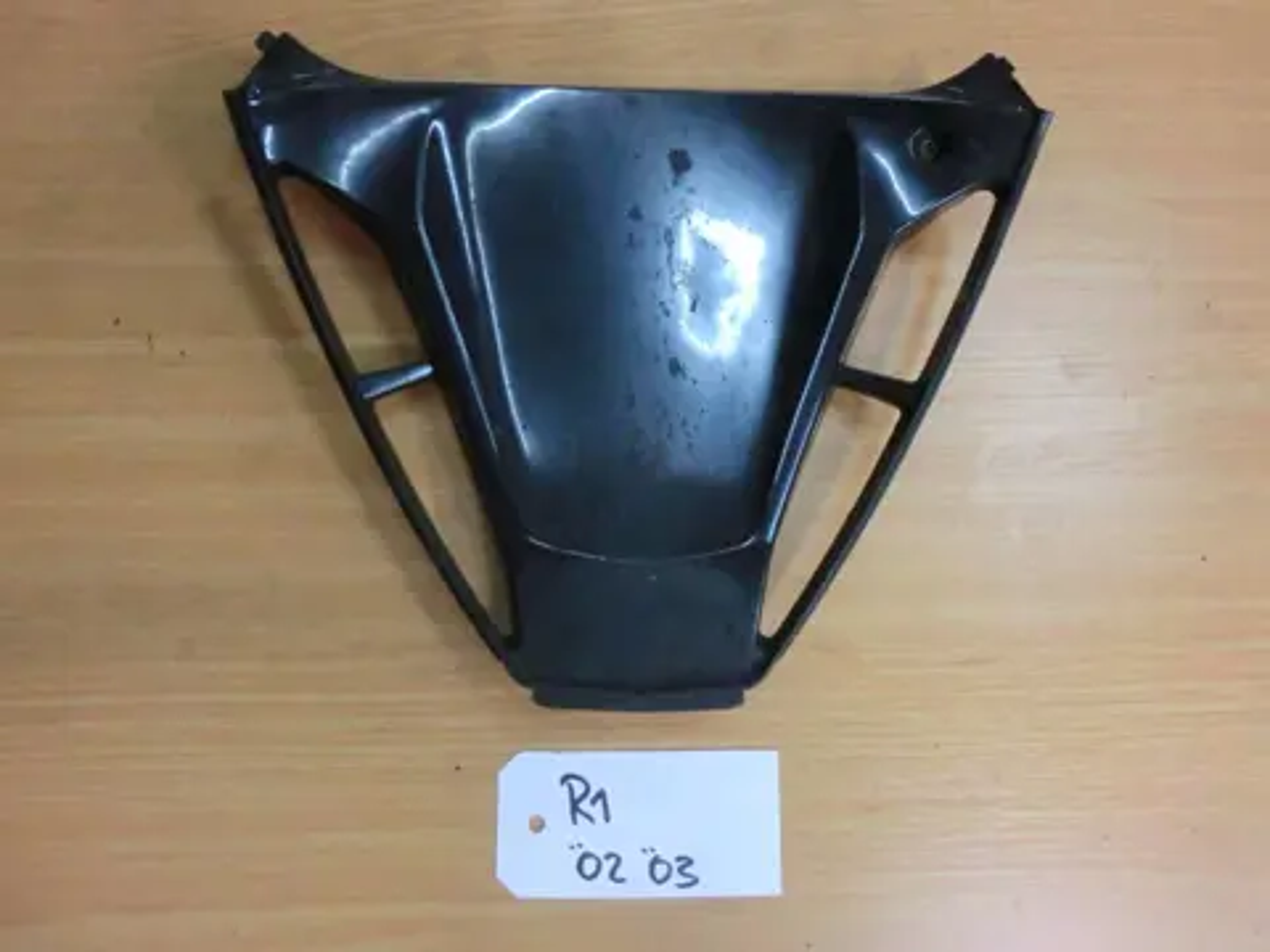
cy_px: 476
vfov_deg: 51.4
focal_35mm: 27
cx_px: 635
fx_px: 991
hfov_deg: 65.3
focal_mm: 4.9
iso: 500
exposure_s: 1/60
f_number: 3.2
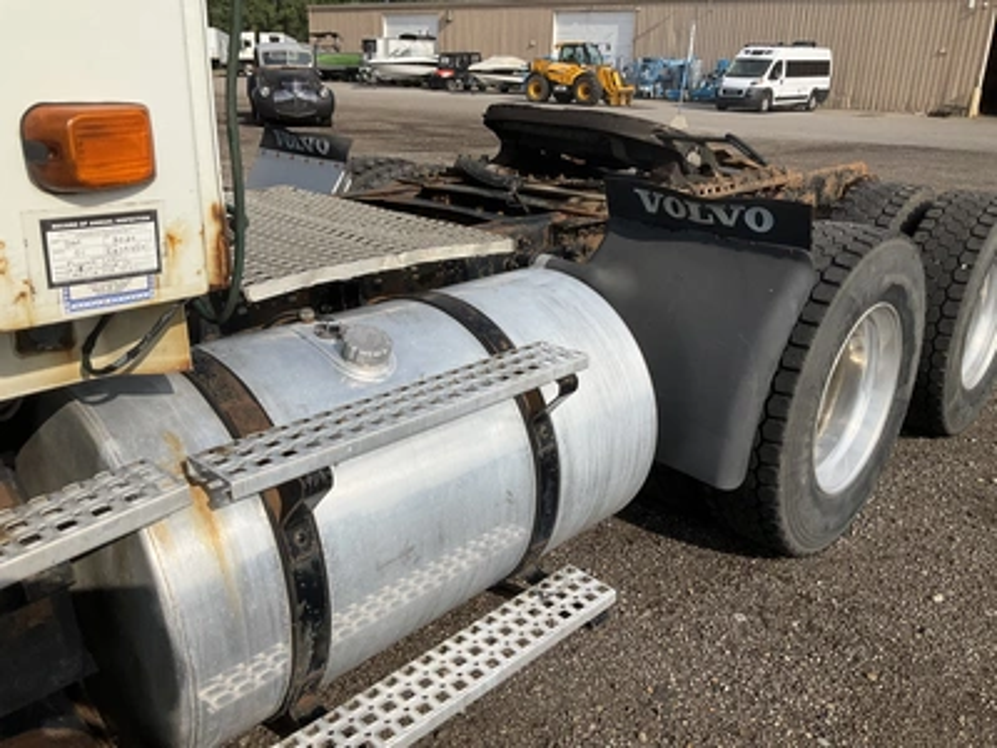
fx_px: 835
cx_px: 498
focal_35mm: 29
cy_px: 374
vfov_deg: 48.2
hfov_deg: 61.7
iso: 25
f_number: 1.8
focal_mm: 3
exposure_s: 1/3322
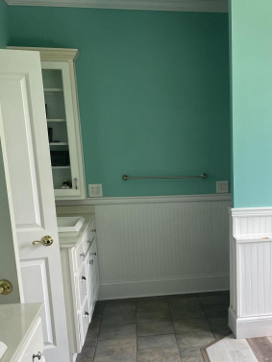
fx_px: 482
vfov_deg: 40.3
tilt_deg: -12.3
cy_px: 262
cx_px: 232
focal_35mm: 46
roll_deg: +1.1
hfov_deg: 30.5
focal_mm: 4.2
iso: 64
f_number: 1.6
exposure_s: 1/121
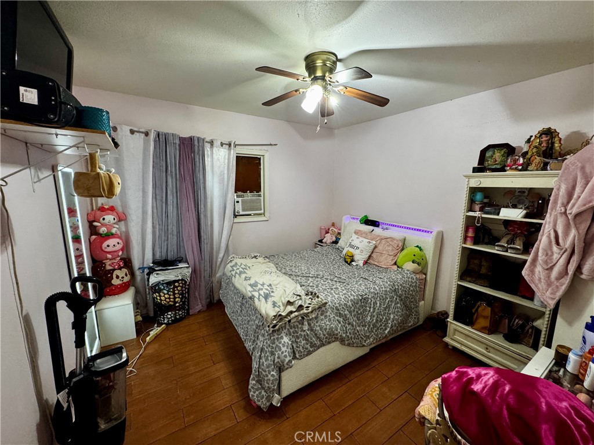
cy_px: 222
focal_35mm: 14
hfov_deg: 102.1
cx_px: 297
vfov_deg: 85.7
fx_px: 240
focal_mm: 2.22
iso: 400
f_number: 2.2
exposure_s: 1/60
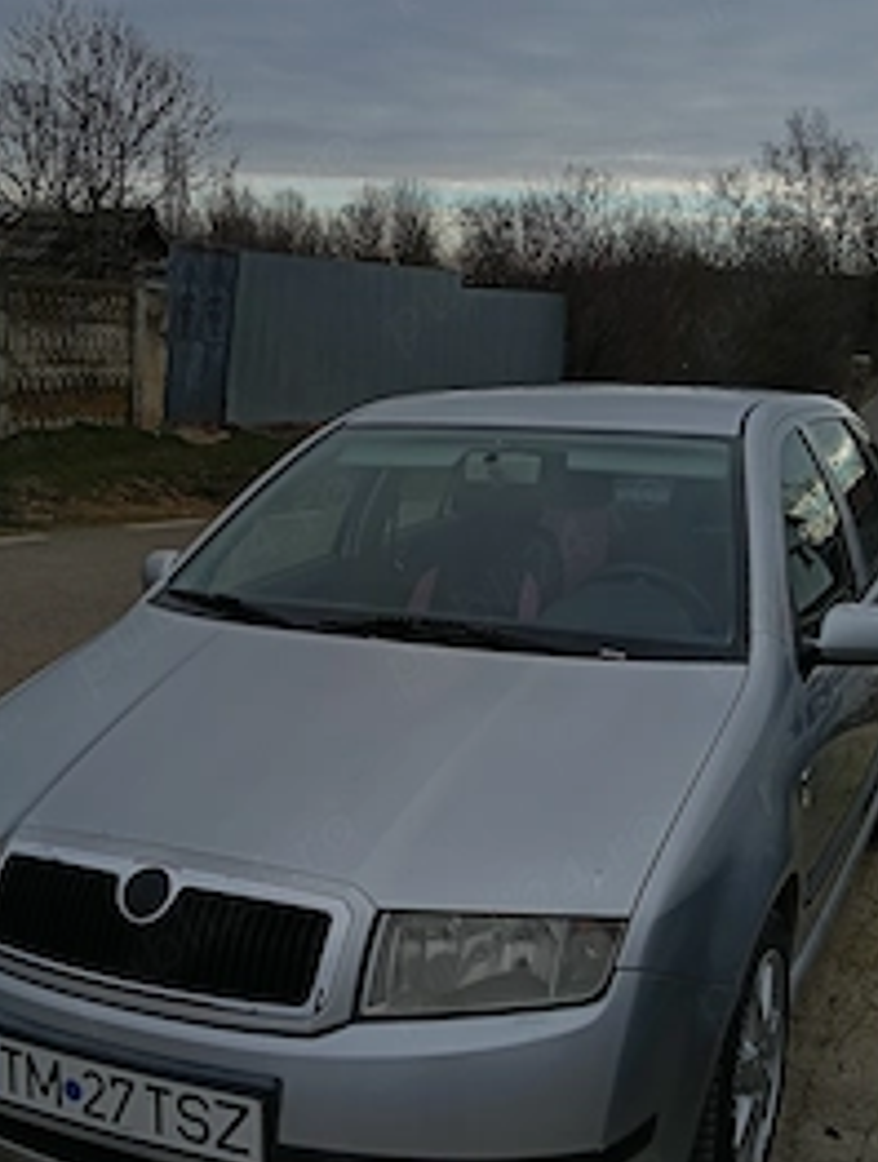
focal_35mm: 41
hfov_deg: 35.2
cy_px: 648
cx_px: 368
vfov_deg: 45.6
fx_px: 1380
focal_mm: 3.98
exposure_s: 1/700
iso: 64
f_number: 1.8
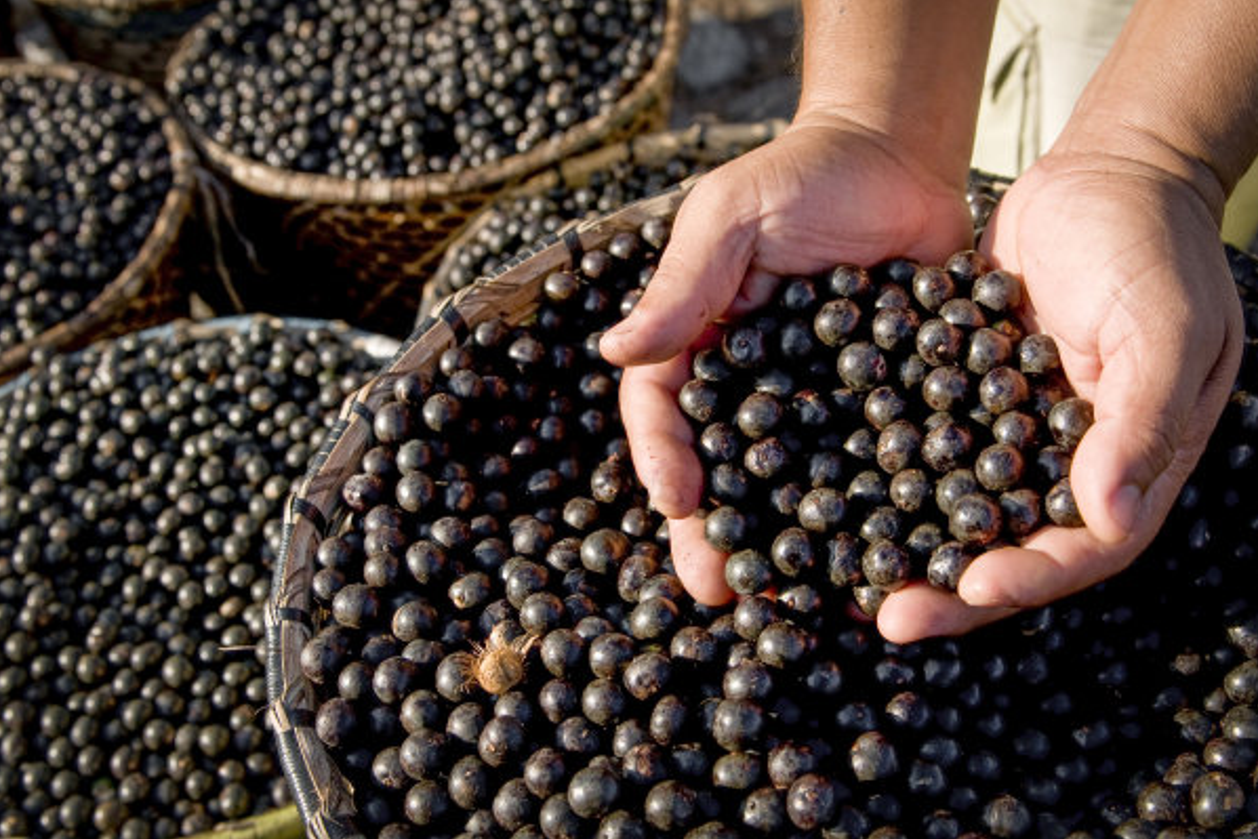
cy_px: 425
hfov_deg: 41.5
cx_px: 637
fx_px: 1661
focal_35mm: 48
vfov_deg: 28.4
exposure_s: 1/500
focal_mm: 31
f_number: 5.6
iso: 100
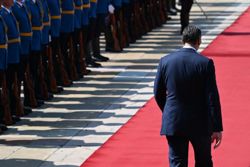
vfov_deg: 6.9
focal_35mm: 200
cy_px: 84
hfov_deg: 10.3
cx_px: 125
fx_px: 1389
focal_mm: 200
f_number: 6.3
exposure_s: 1/800
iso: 200
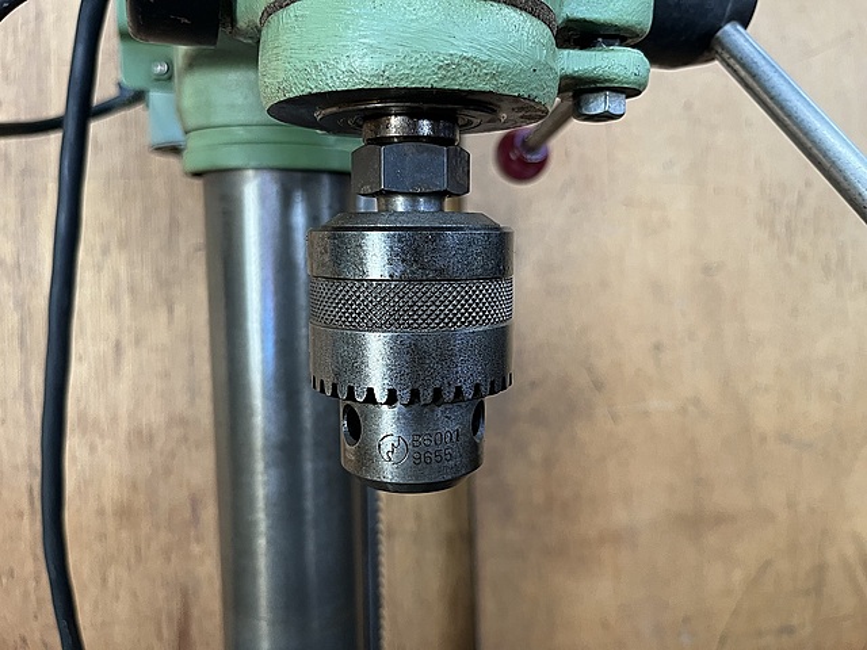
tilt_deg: -7.8
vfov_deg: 53.1
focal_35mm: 26
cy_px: 325
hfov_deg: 67.3
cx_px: 434
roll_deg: -0.3
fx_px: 651
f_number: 1.6
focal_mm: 5.1
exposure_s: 1/78
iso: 125
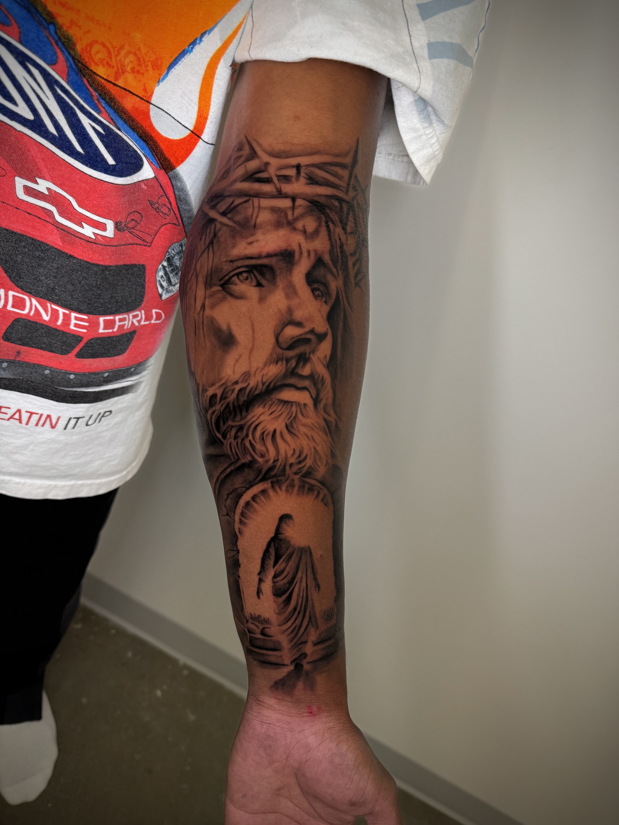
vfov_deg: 71.6
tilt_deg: -37.2
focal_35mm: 24
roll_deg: -30.5
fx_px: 572
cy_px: 412
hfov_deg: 56.8
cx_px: 310
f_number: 1.78
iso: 200
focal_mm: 6.76
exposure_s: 1/120
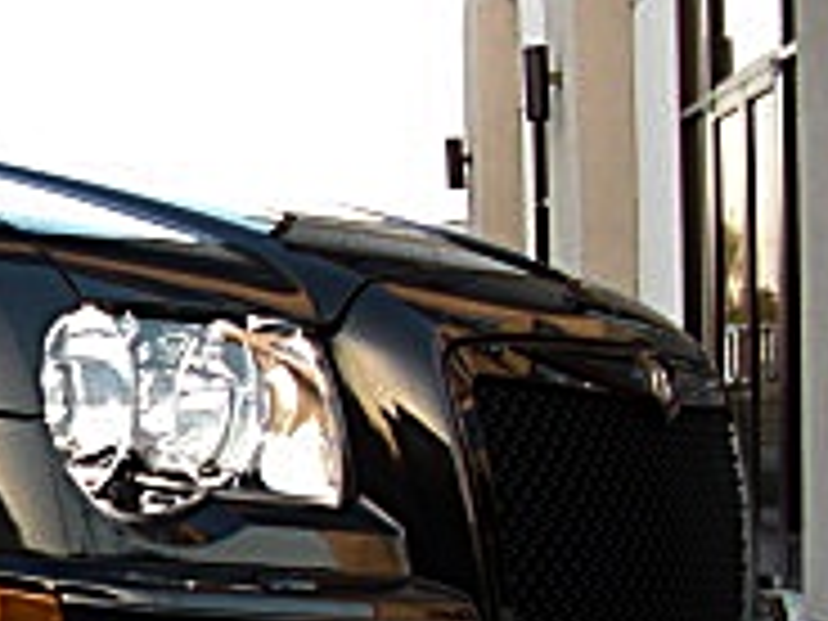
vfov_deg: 11.8
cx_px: -603
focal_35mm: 125
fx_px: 2990
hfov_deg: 14.2
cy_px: 594
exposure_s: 1/80
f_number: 2.8
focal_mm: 6.3
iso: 100
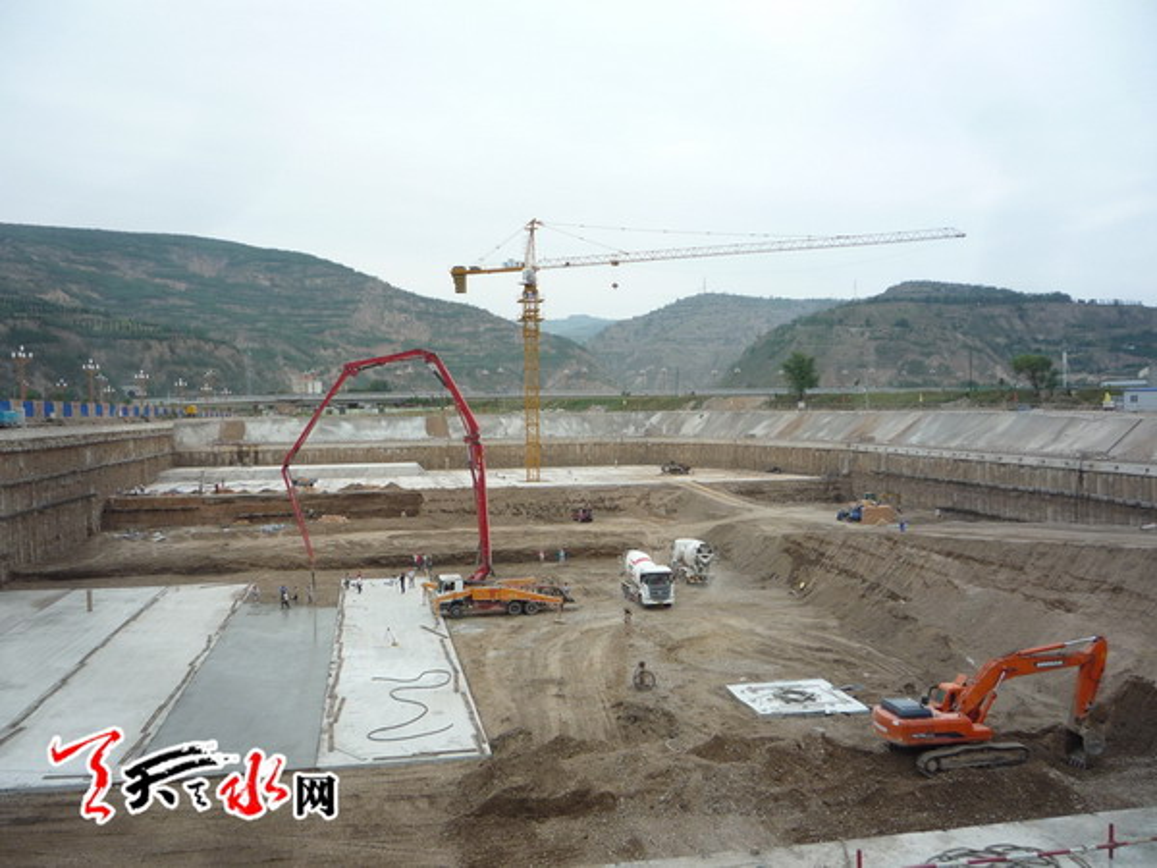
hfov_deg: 60.0
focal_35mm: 30
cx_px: 578
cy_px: 434
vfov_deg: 46.8
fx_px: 1003
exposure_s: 1/320
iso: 100
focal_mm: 5.2
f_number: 4
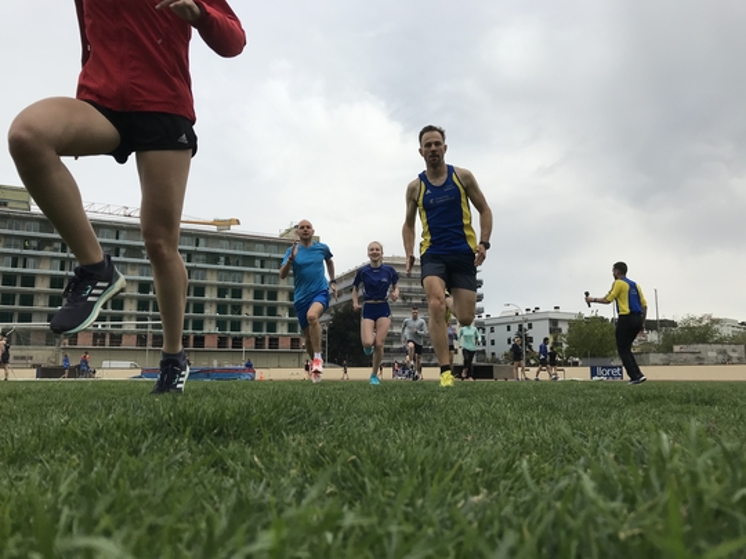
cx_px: 373
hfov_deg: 63.4
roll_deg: +0.1
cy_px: 280
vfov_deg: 49.7
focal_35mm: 28
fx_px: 603
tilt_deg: +8.5
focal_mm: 3.99
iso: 20
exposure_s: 1/2907
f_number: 1.8
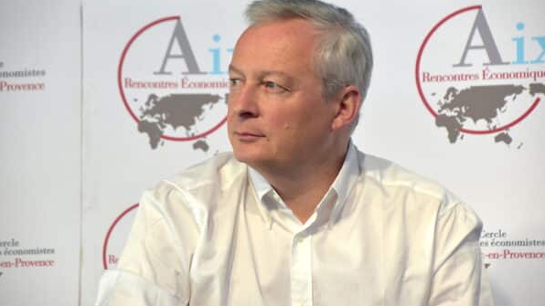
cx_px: 273
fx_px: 3085
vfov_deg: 5.7
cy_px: 144
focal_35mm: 214
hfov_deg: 10.1
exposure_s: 1/160
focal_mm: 135
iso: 800
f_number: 6
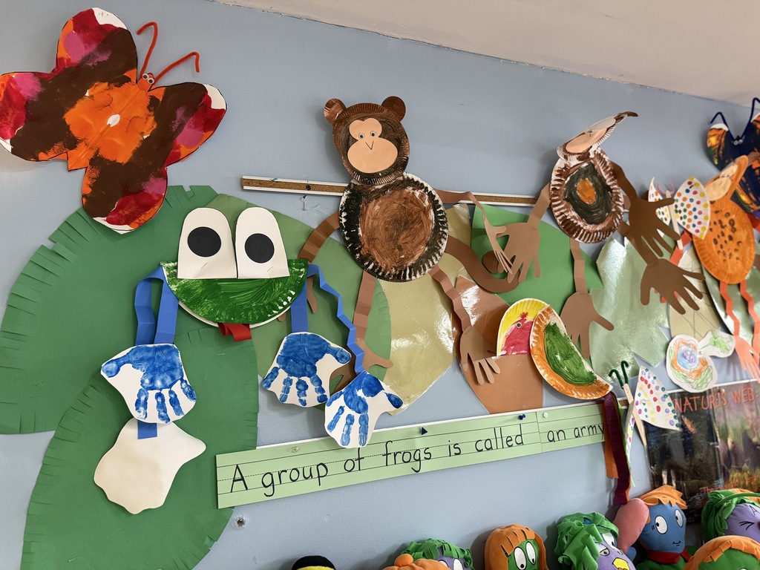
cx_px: 380
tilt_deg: +9.8
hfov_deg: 71.6
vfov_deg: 56.8
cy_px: 285
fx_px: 527
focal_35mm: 24
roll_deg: +6.1
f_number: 1.78
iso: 400
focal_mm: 6.76
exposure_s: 1/60
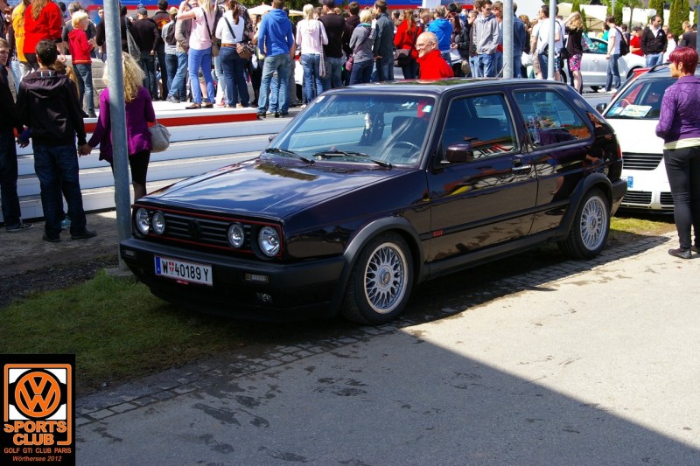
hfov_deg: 40.0
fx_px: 962
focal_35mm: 50
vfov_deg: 27.2
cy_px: 233
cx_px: 350
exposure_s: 1/180
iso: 200
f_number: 8
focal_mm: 33
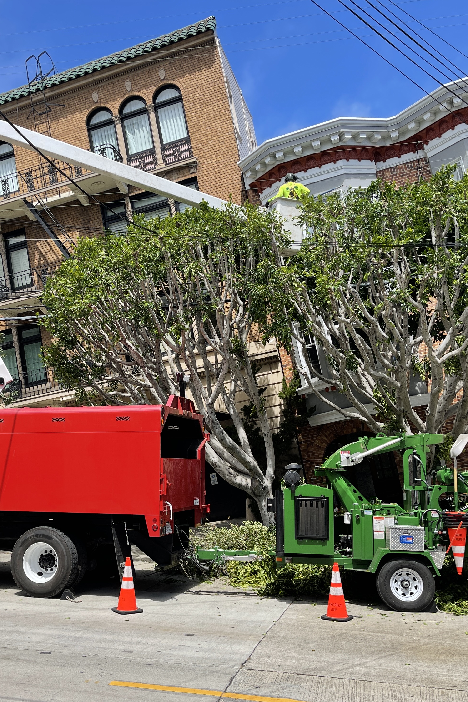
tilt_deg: +9.7
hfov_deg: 35.6
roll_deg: +10.0
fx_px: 721
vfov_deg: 51.9
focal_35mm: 37
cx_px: 161
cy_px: 359
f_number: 1.6
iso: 32
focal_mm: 5.1
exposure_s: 1/2083
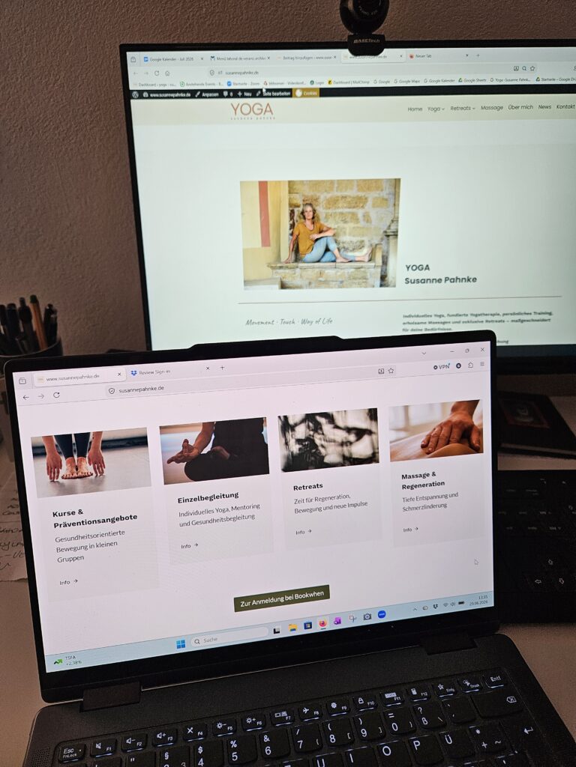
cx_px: 288
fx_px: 510
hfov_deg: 58.9
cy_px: 384
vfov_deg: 73.9
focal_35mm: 23
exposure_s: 1/60
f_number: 1.8
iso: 50
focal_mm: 5.4
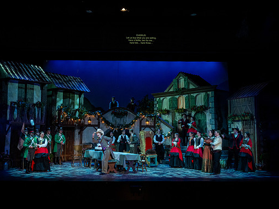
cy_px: 105
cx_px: 138
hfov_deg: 52.6
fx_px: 282
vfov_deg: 40.7
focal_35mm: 35
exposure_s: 1/160
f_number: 5.6
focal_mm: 32
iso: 1600
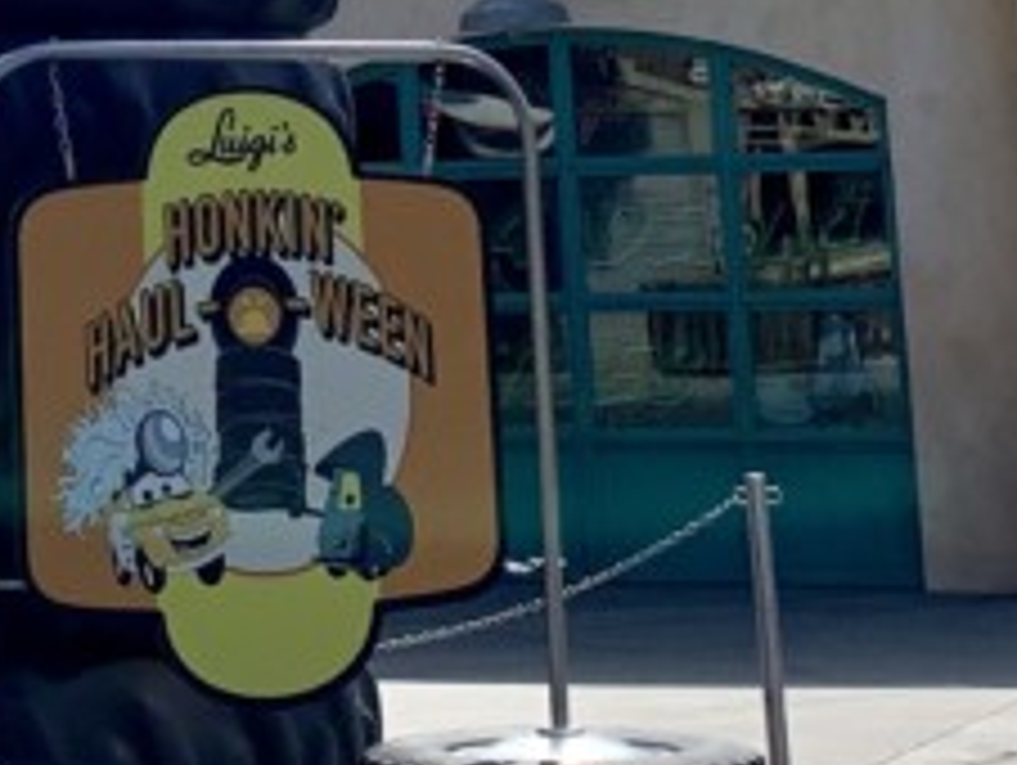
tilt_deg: +13.8
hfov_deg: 13.9
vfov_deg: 10.0
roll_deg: +1.4
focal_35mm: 138
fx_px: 4059
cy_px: -747
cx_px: -171
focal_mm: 4.25
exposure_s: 1/3185
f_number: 1.8
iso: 25
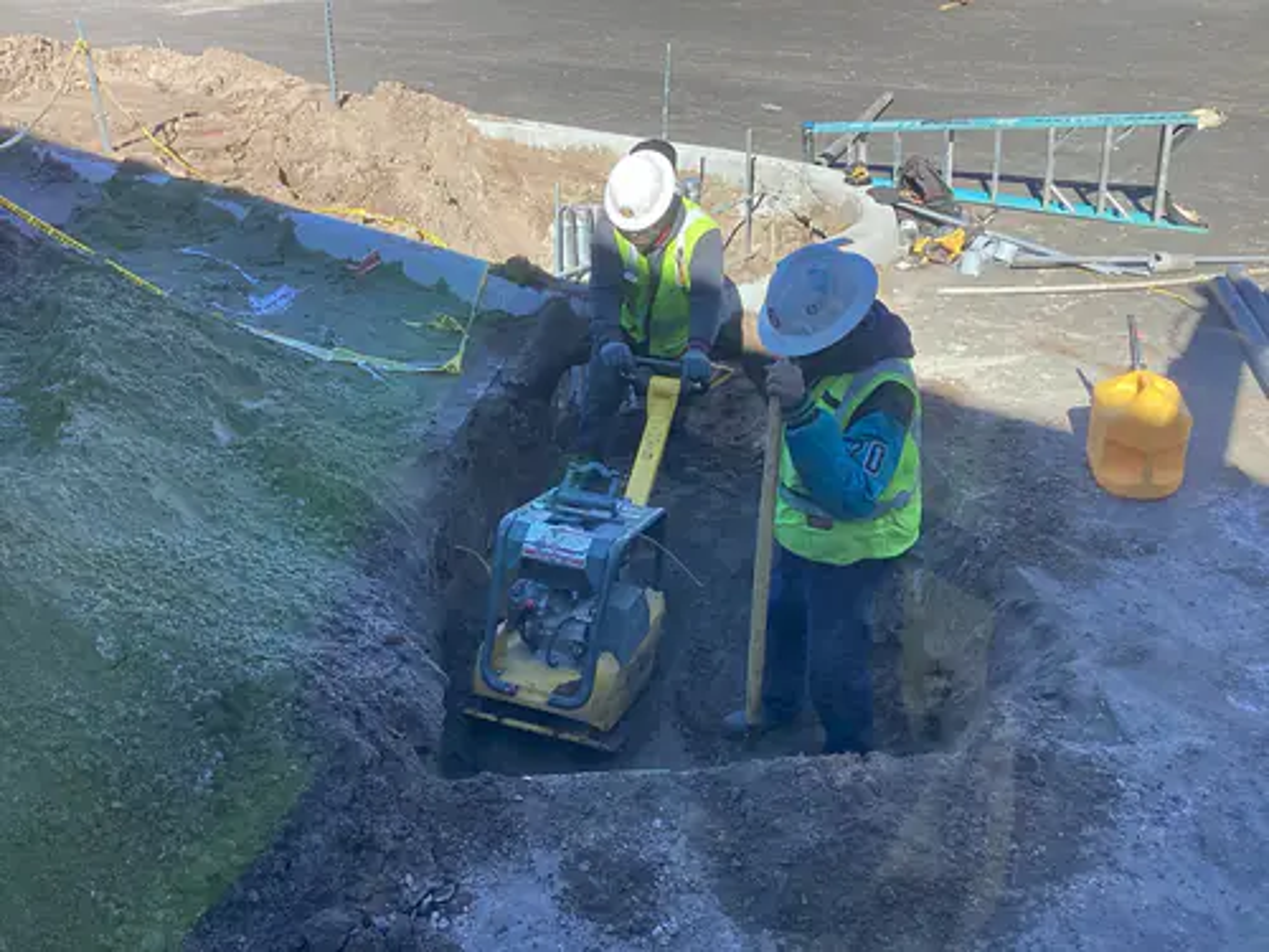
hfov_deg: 58.4
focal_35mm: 31
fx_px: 1136
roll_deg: +3.0
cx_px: 634
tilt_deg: -28.1
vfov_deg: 45.4
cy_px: 476
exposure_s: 1/241
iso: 25
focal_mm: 3.3
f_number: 2.4
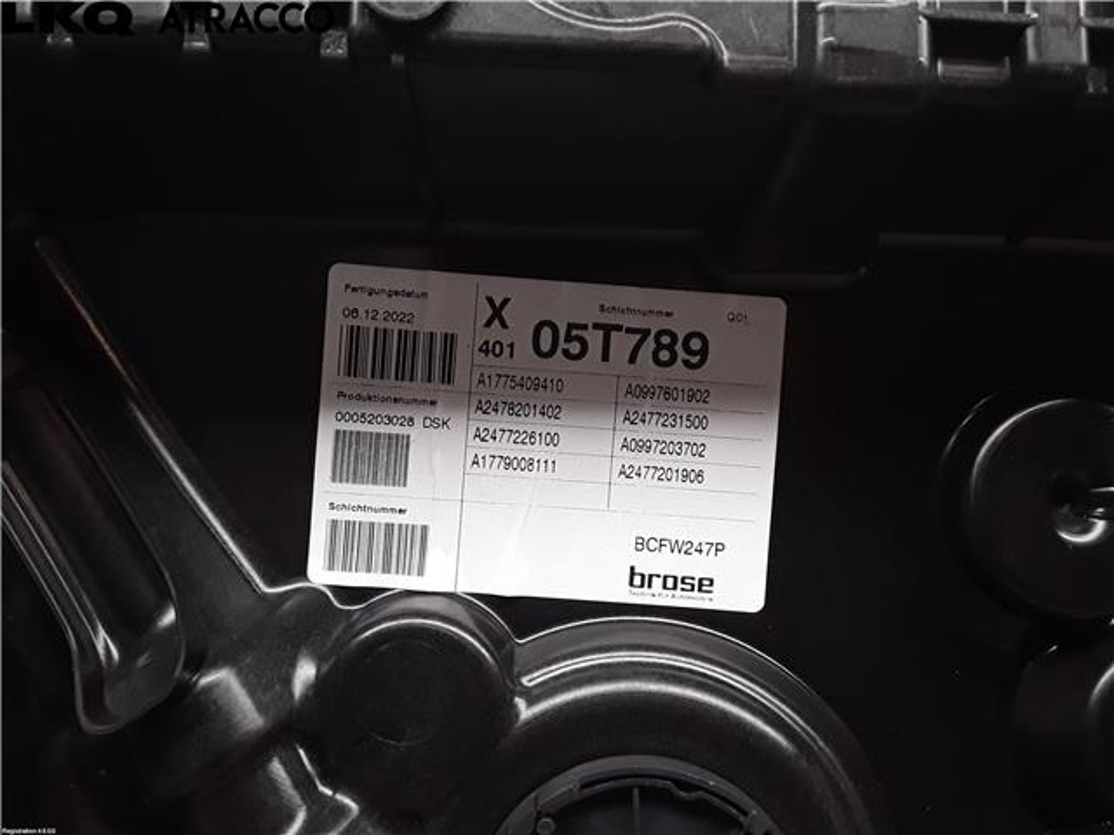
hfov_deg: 63.4
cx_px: 557
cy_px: 418
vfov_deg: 49.7
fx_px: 901
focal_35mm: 28
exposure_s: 1/100
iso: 100
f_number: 1.9
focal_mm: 2.91
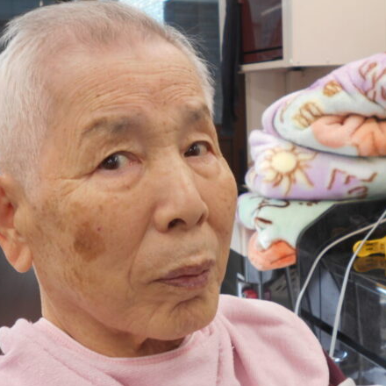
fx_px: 669
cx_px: 184
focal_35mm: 53
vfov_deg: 32.2
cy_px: 196
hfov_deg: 32.2
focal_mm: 7.7
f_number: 4.2
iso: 80
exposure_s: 1/50
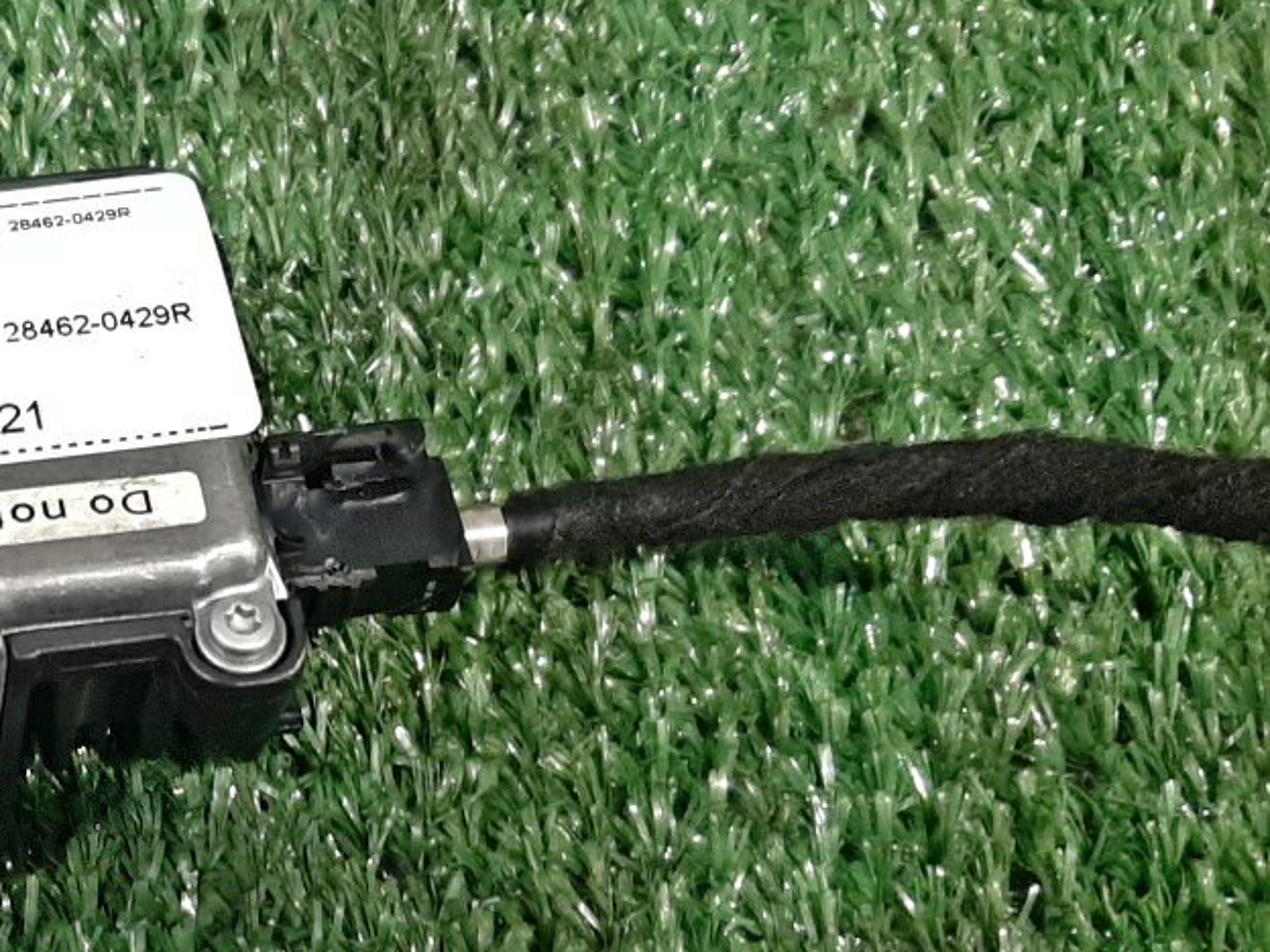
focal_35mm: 60
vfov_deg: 24.3
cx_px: 35
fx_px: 2201
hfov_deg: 30.2
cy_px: 649
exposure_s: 1/25
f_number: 1.7
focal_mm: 3.93
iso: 179
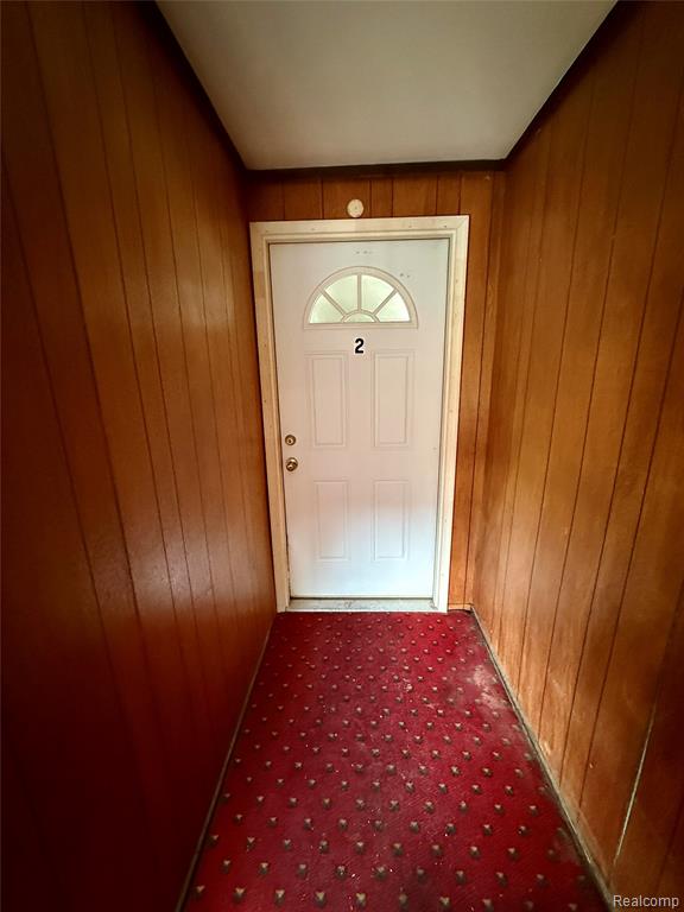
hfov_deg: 85.7
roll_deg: +1.0
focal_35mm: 14
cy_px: 456
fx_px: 369
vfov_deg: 102.1
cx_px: 342
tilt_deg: -13.0
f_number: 2.2
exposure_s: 1/60
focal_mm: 2.22
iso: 1000
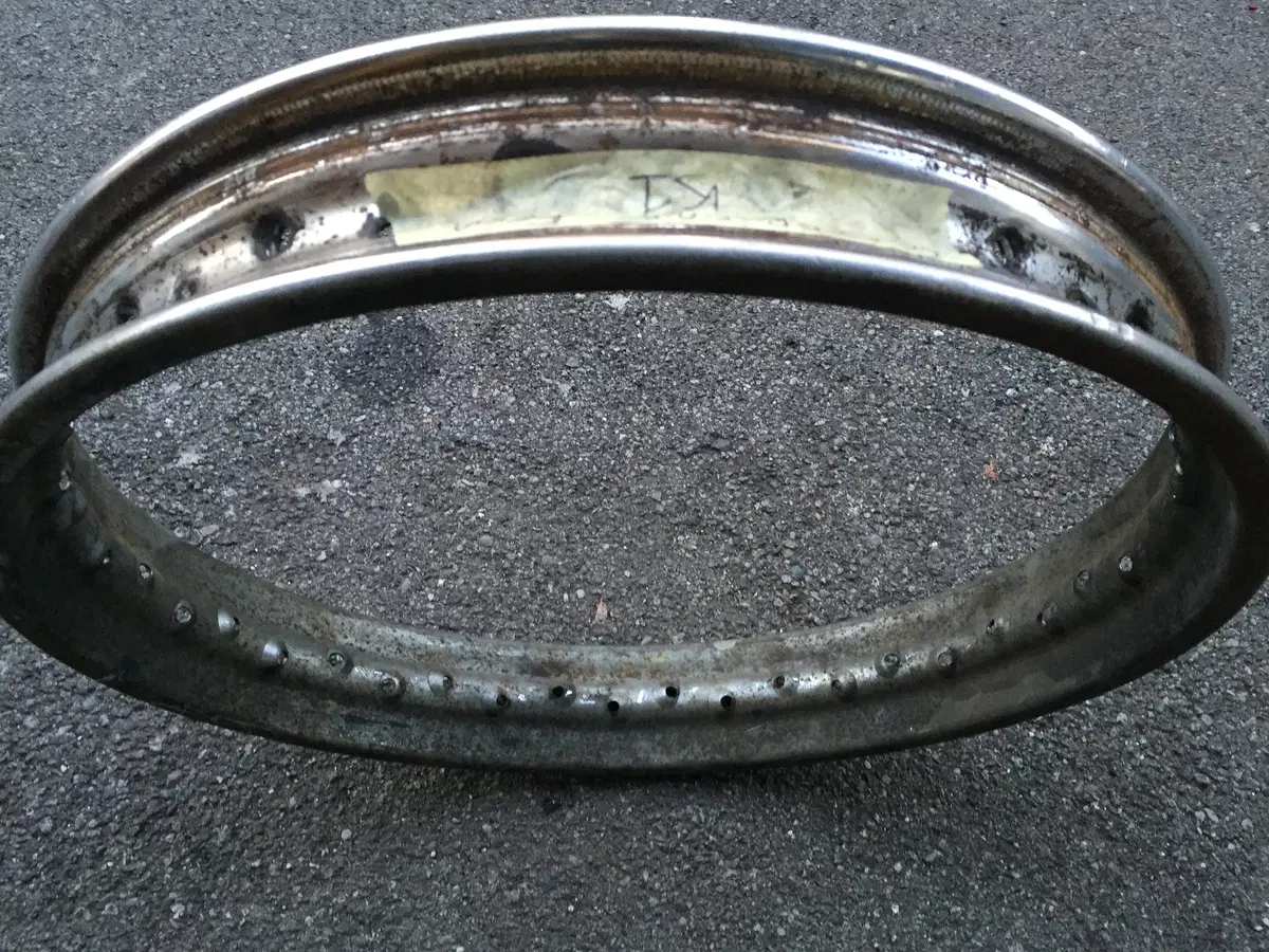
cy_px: 476
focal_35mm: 29
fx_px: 1063
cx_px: 634
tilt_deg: -61.5
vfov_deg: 48.2
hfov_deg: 61.7
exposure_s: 1/33
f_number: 2.2
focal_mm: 4.15
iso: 200
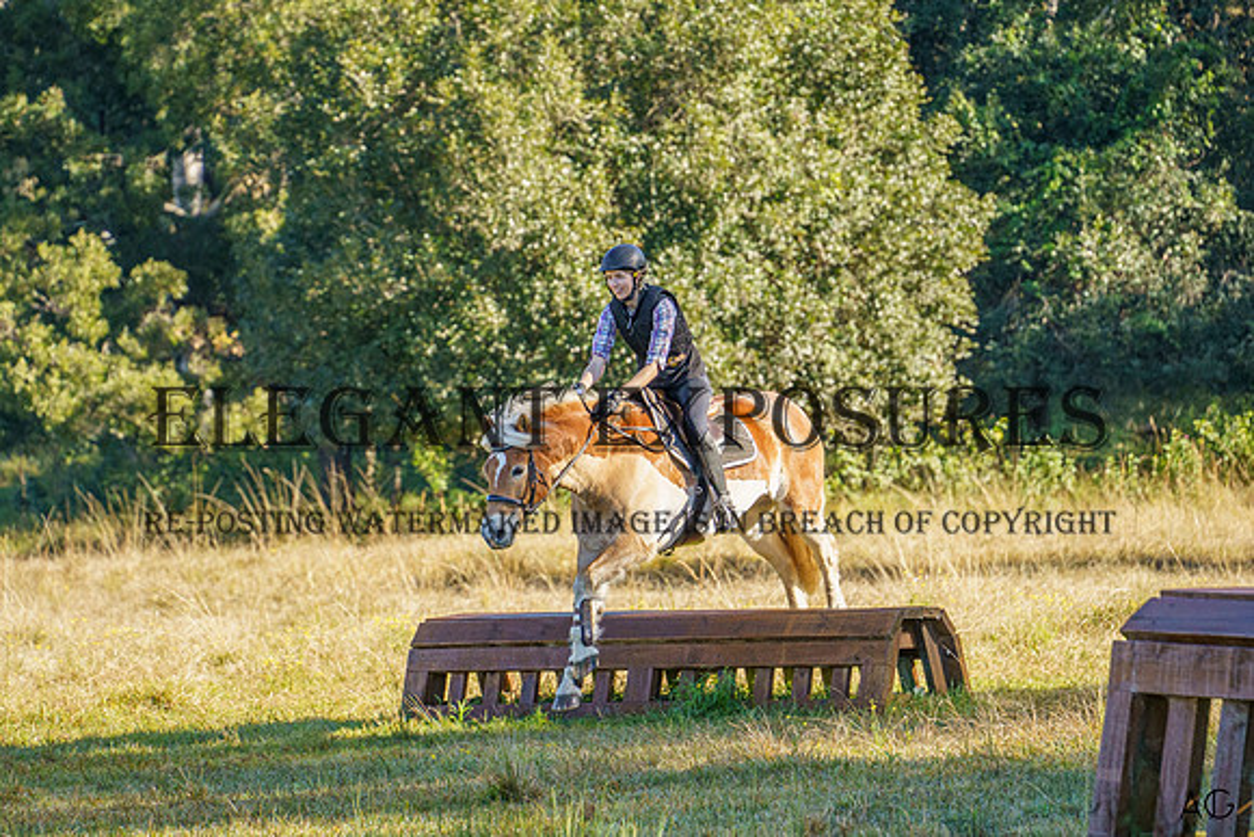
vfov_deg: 5.6
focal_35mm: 246
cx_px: 621
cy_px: 443
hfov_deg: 8.4
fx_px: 8581
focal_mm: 200
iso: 640
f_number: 5.6
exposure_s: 1/1600
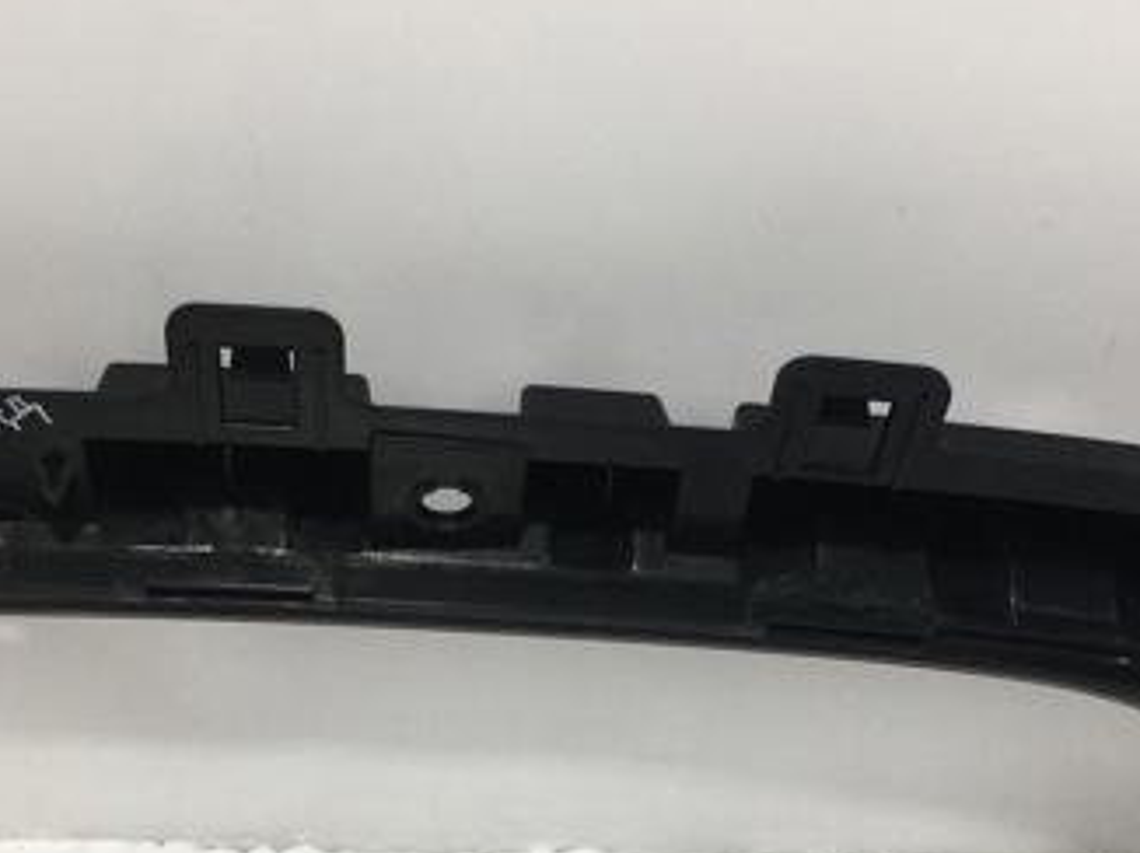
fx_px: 1876
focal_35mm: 57
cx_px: 584
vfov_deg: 25.5
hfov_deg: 33.8
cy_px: 570
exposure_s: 1/442
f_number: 2.2
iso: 25
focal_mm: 4.15
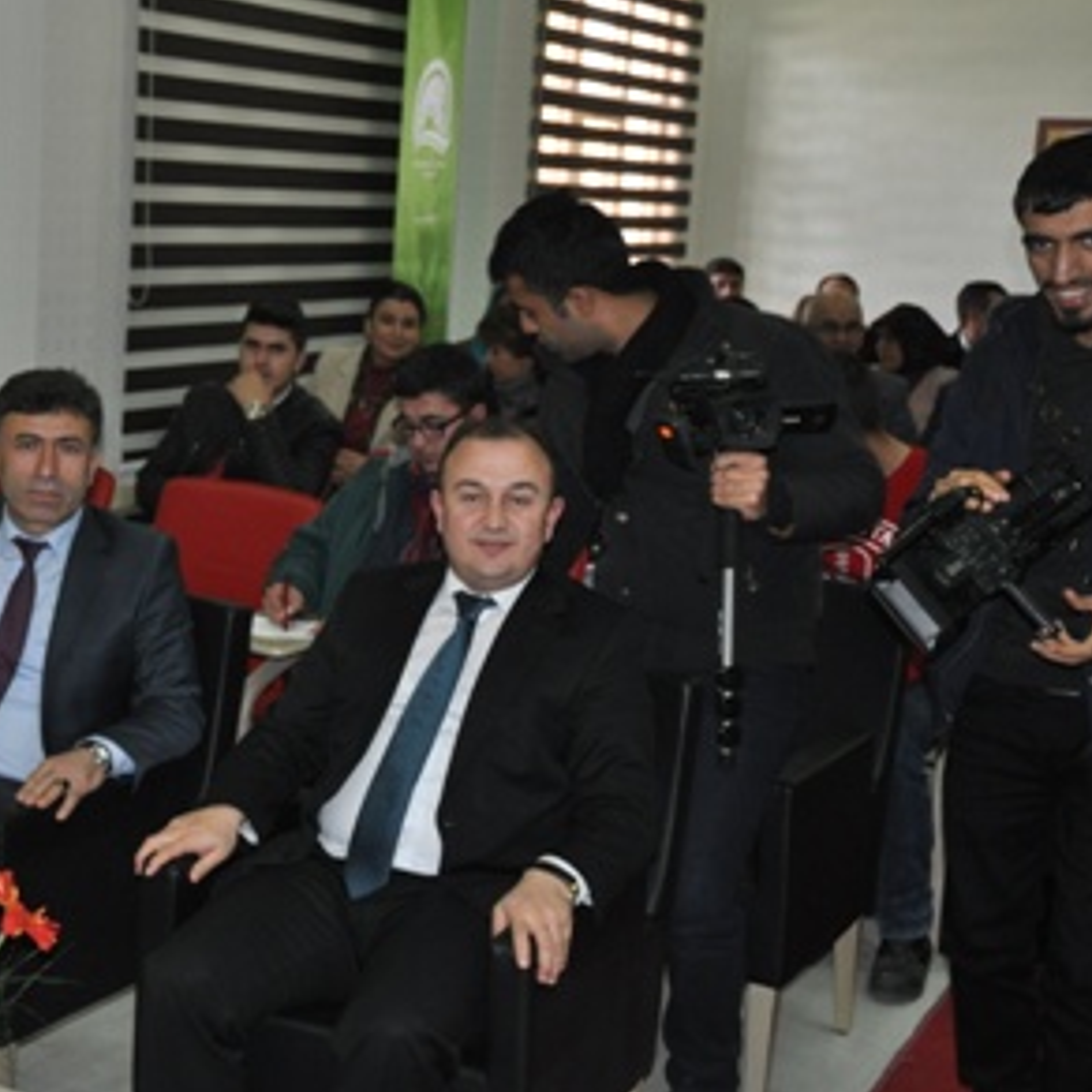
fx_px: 2022
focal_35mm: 57
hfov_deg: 29.8
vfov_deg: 30.2
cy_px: 542
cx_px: 284
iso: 800
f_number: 3.8
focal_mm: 29
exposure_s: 1/60
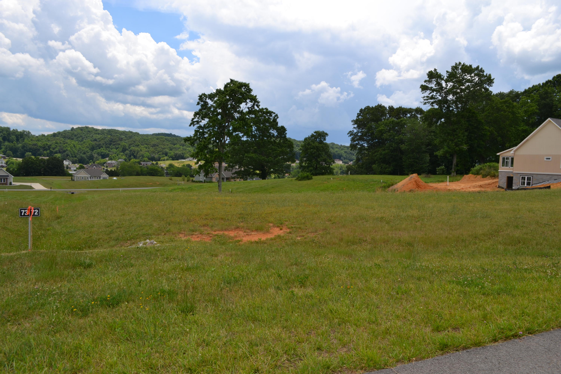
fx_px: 421
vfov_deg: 47.9
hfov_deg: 67.4
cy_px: 187
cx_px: 280
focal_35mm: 27
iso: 100
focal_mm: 18
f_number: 10
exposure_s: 1/200
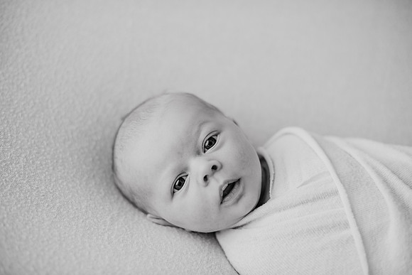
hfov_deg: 39.6
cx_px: 206
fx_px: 572
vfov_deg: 27.0
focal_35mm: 50
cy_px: 138
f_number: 2.2
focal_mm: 50
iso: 100
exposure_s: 1/200
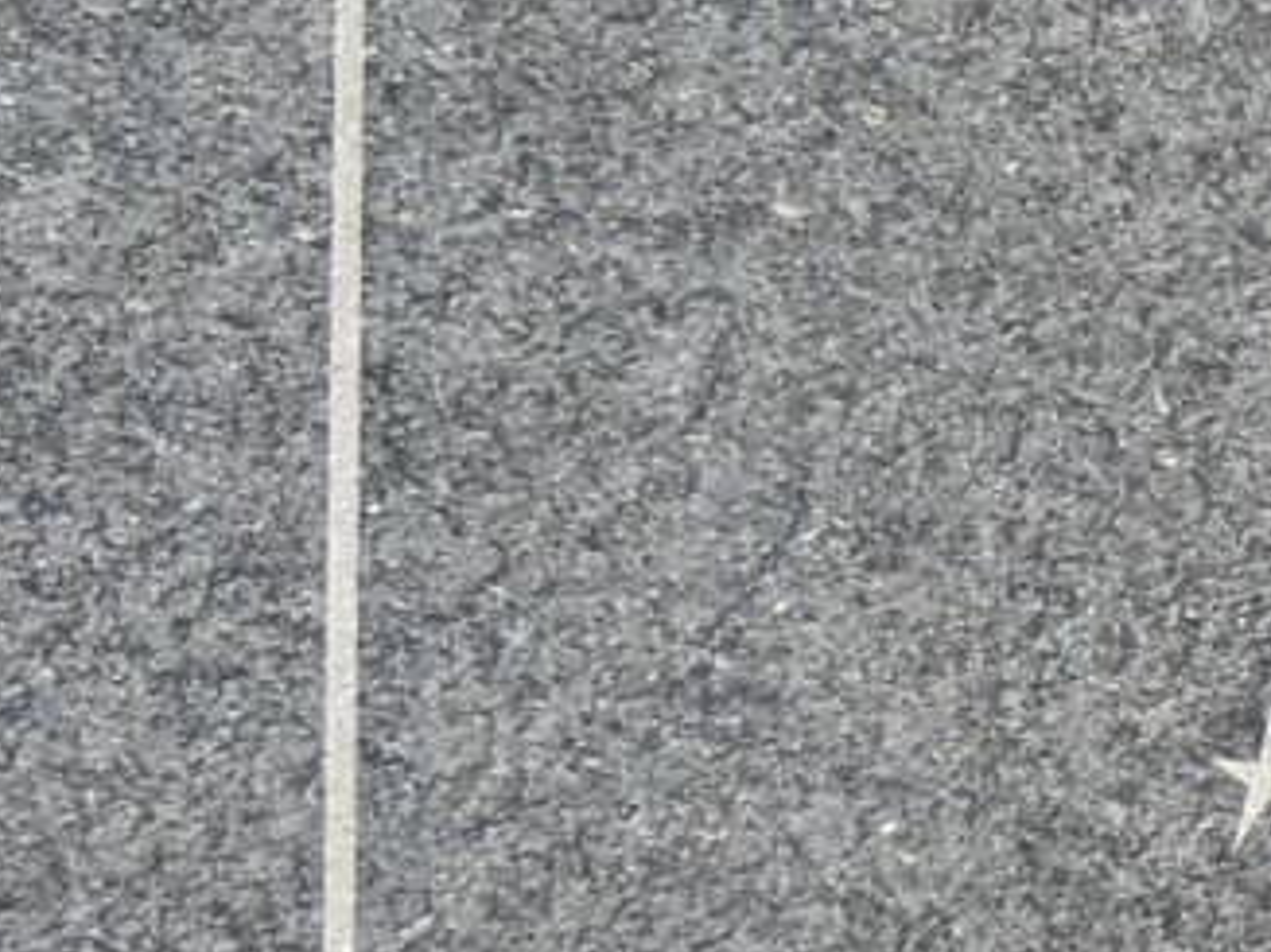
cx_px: 2083
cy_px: 128
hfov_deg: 10.5
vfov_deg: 8.2
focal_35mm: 180
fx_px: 6607
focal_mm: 6.9
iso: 100
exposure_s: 1/250
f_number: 4.5
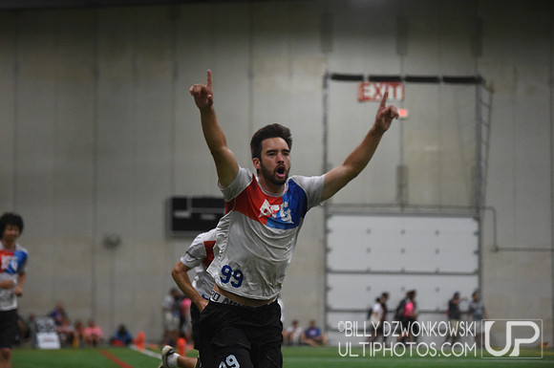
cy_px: 184
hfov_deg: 18.3
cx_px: 277
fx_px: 1721
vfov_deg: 12.2
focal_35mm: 112
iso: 10000
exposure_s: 1/640
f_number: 2.8
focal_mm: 112
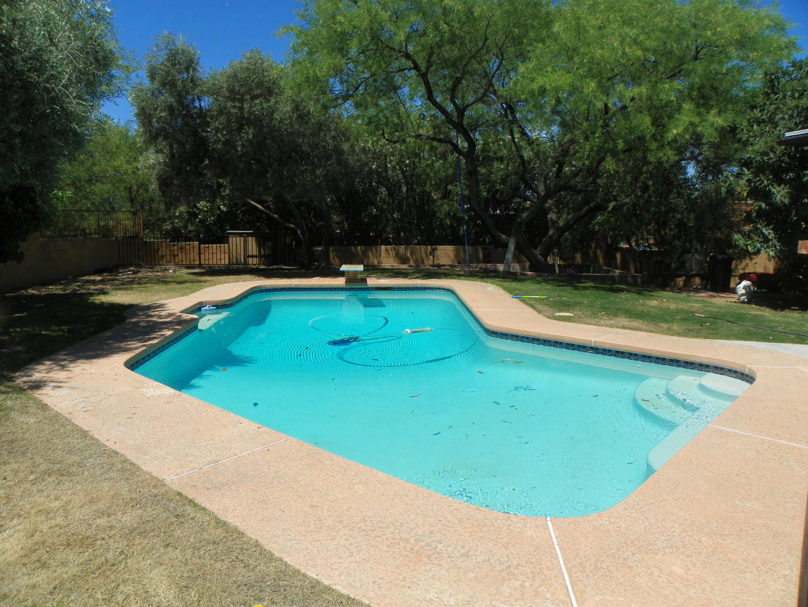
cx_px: 404
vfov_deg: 53.1
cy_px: 304
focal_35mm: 26
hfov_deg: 67.3
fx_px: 607
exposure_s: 1/640
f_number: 5.6
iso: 64
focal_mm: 4.6
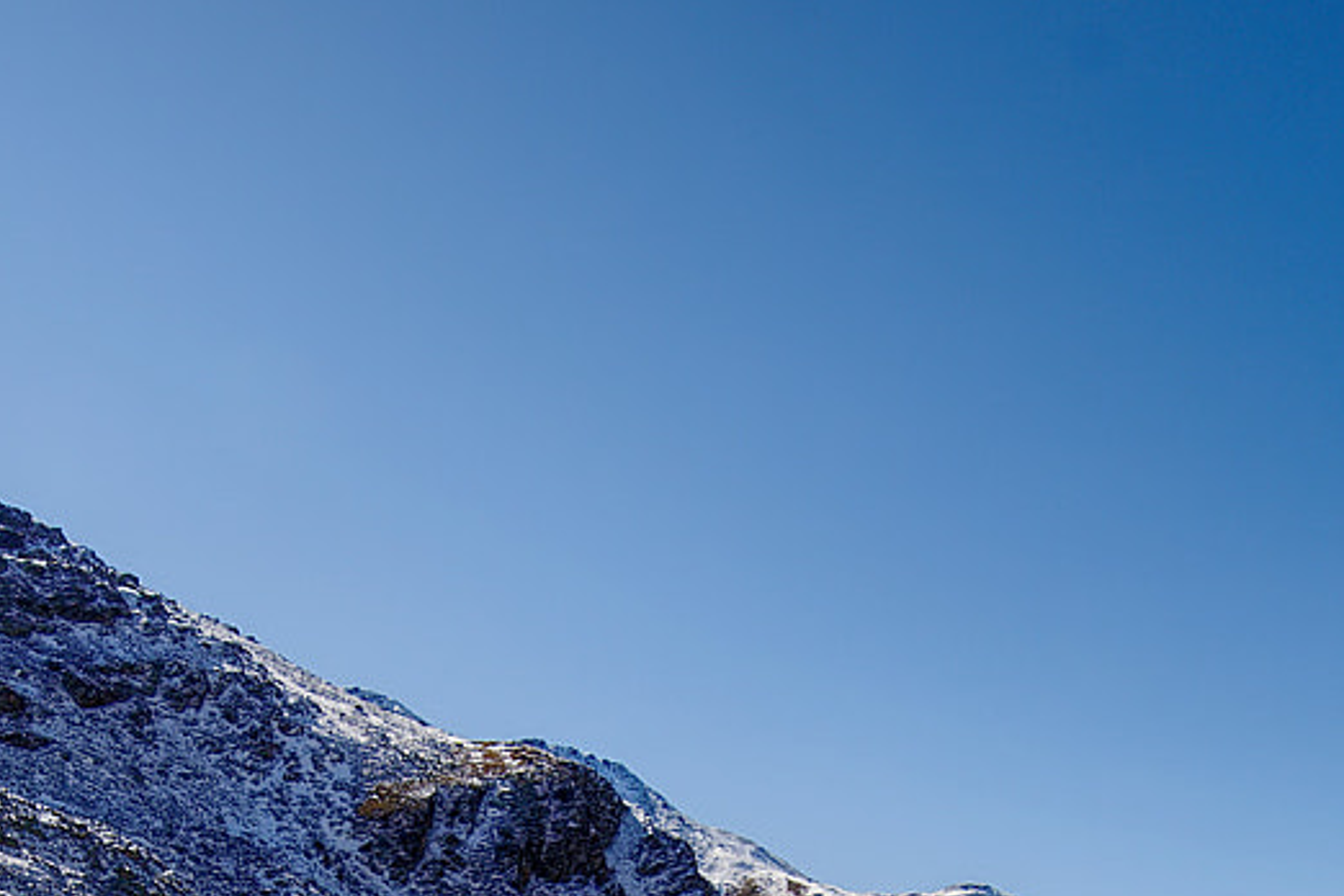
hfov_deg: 42.7
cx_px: 587
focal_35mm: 46
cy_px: 1308
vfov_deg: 23.8
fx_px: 1717
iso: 100
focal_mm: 10
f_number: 8
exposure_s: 1/250
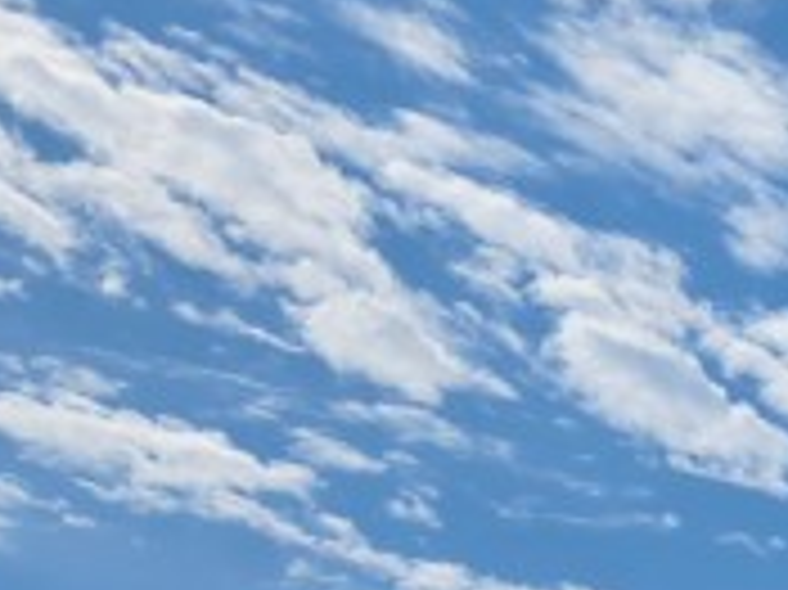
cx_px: 2328
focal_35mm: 168
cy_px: 1103
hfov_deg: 9.4
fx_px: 3822
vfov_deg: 8.5
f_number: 1.8
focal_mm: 6.4
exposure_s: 1/4202
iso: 12
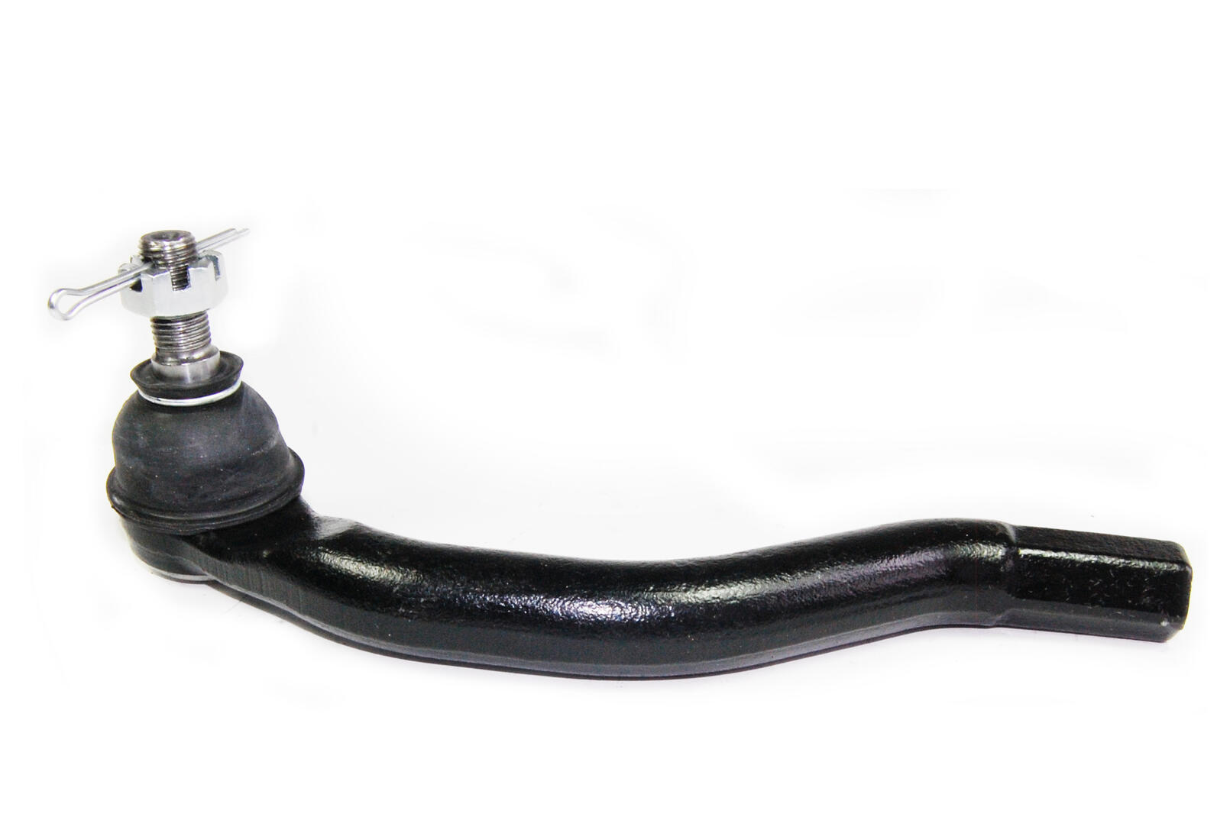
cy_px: 445
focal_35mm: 41
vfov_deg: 32.5
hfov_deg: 47.4
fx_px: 1399
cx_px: 623
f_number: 16
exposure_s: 1/50
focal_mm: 22
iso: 800
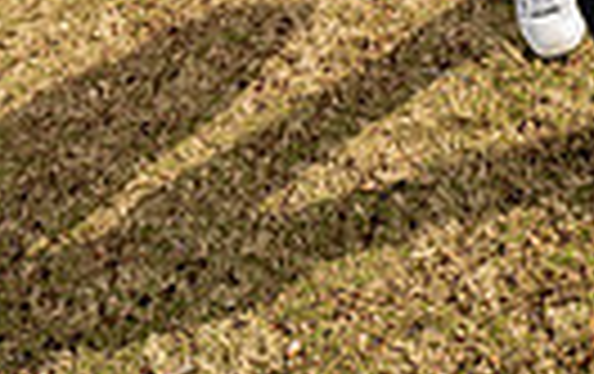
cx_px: 310
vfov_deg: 11.1
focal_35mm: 97
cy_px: -568
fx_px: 1573
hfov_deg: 21.4
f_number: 8
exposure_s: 1/250
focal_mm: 28
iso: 100
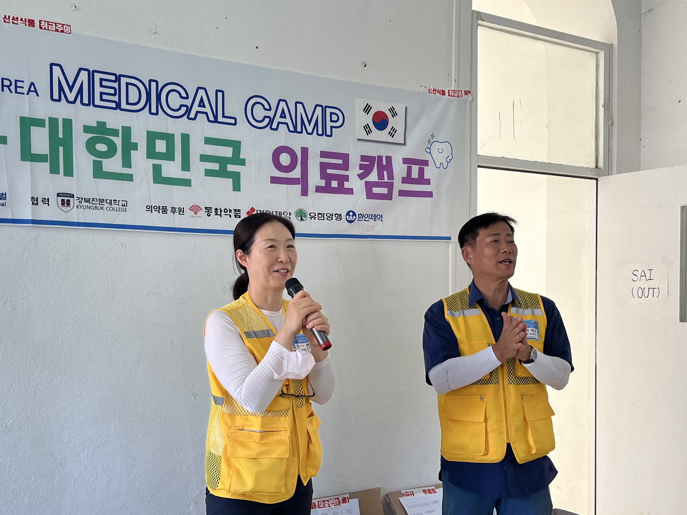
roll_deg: -0.1
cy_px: 316
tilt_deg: -0.8
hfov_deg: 46.7
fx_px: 794
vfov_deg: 35.8
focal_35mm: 40
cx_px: 378
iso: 64
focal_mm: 5.1
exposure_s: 1/100
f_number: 1.6
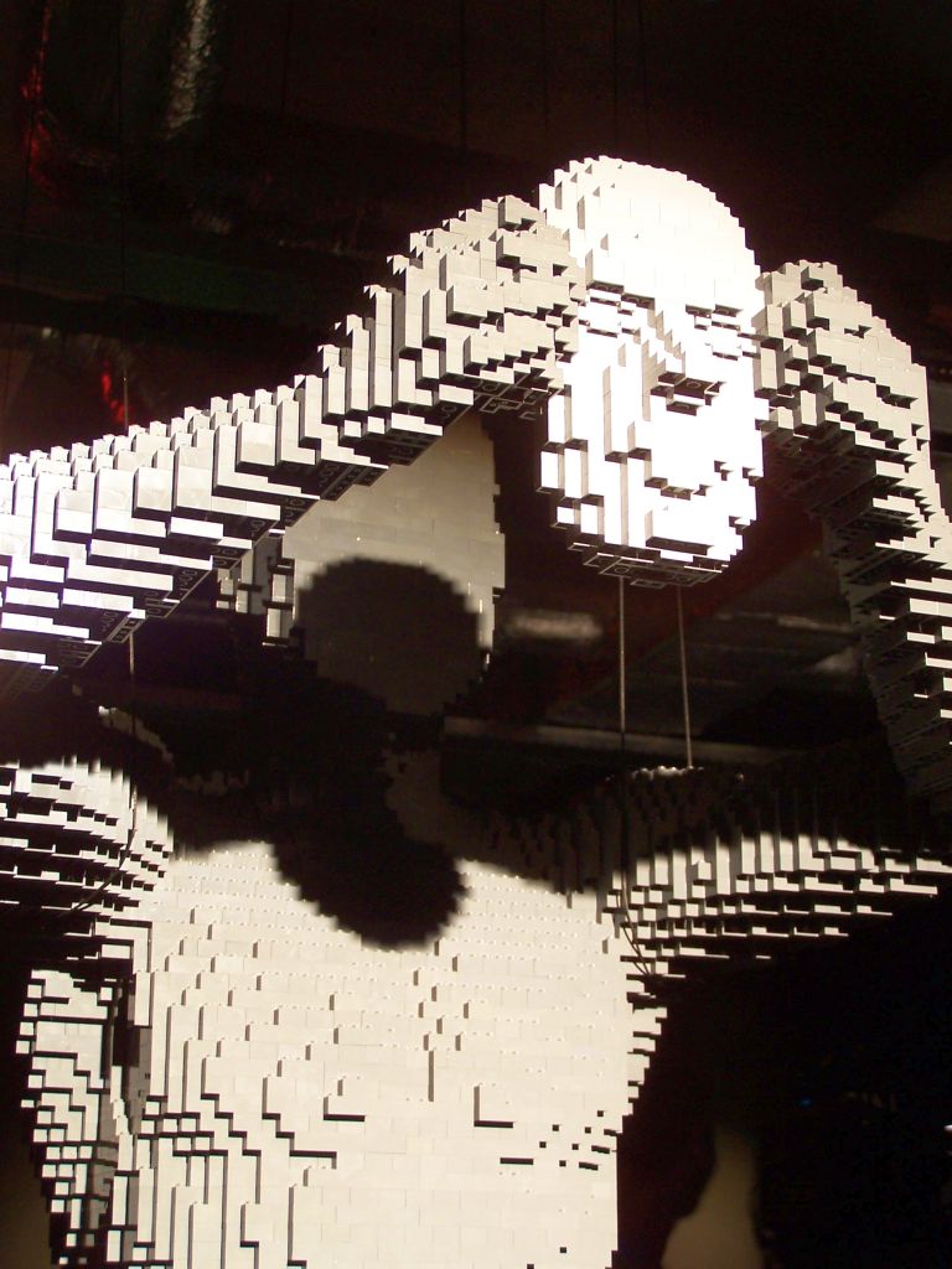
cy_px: 634
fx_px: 2347
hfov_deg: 22.9
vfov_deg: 30.3
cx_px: 476
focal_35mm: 64
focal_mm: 10.7
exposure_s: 1/10
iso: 80
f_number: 3.2
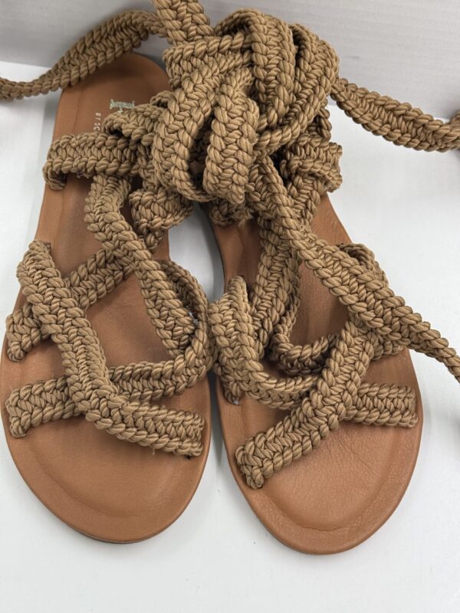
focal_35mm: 48
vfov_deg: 39.7
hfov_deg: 30.3
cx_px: 230
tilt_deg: -67.1
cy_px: 306
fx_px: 850
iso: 80
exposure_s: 1/340
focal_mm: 6.76
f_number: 1.78
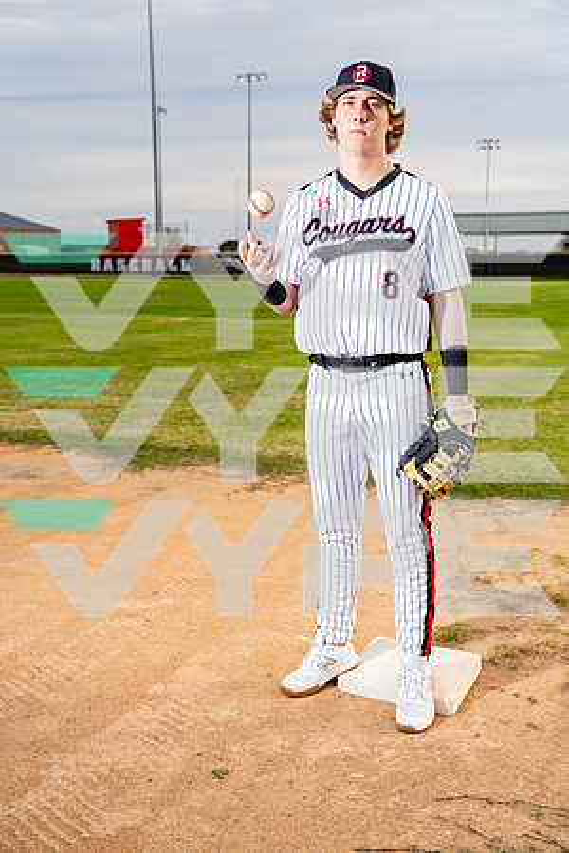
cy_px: 426
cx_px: 284
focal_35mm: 41
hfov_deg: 32.6
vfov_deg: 47.4
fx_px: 972
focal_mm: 41
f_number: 4
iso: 100
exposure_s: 1/250
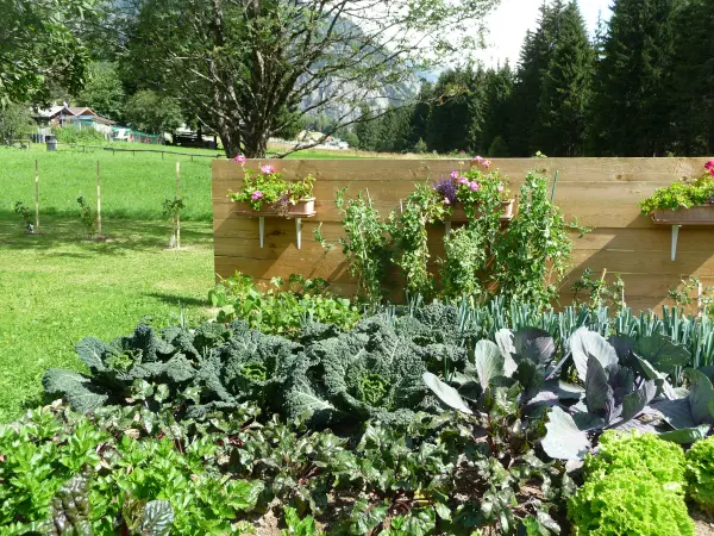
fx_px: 743
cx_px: 357
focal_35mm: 36
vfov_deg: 39.7
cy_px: 268
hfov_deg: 51.4
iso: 100
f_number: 3.7
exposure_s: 1/250
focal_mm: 6
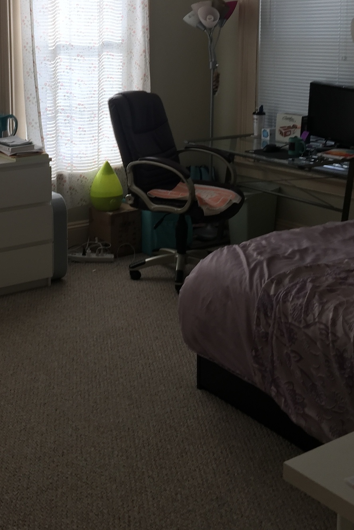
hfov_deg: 25.6
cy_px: 146
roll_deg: +0.3
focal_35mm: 52
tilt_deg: -7.3
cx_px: 83
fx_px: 767
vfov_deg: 37.4
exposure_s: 1/50
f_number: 2.2
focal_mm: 4.15
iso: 32
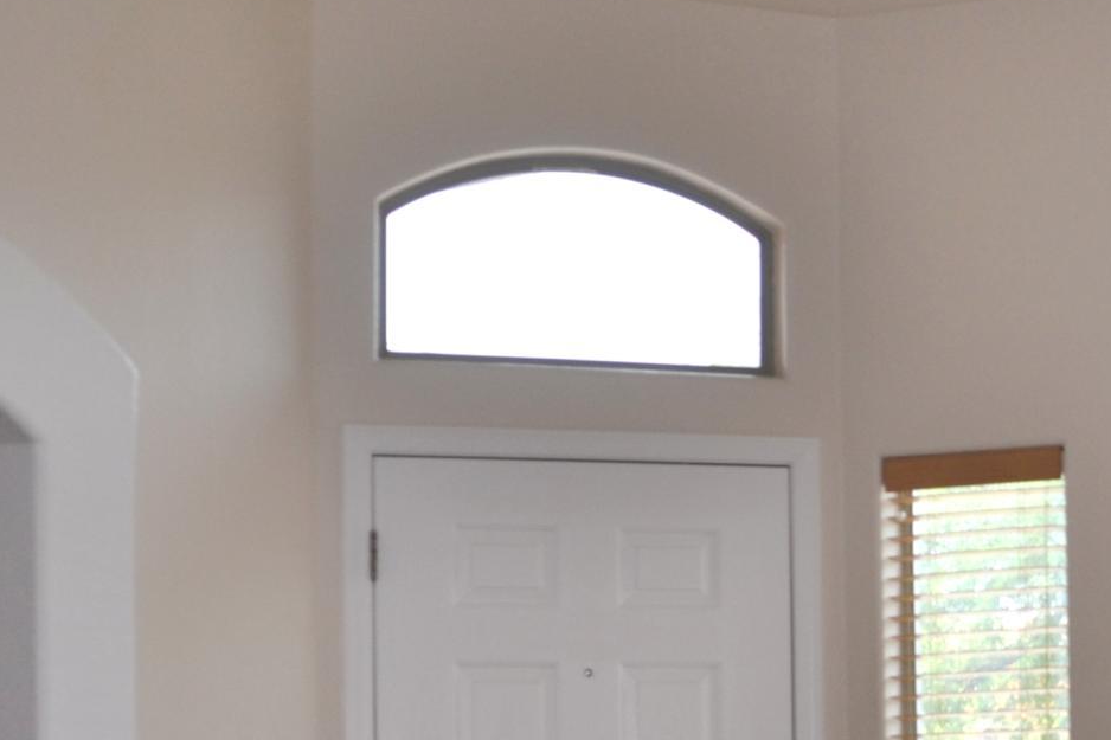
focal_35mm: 96
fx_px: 2962
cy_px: 787
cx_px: 1244
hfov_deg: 20.2
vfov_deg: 14.0
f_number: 4
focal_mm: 20
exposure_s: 1/125
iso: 110
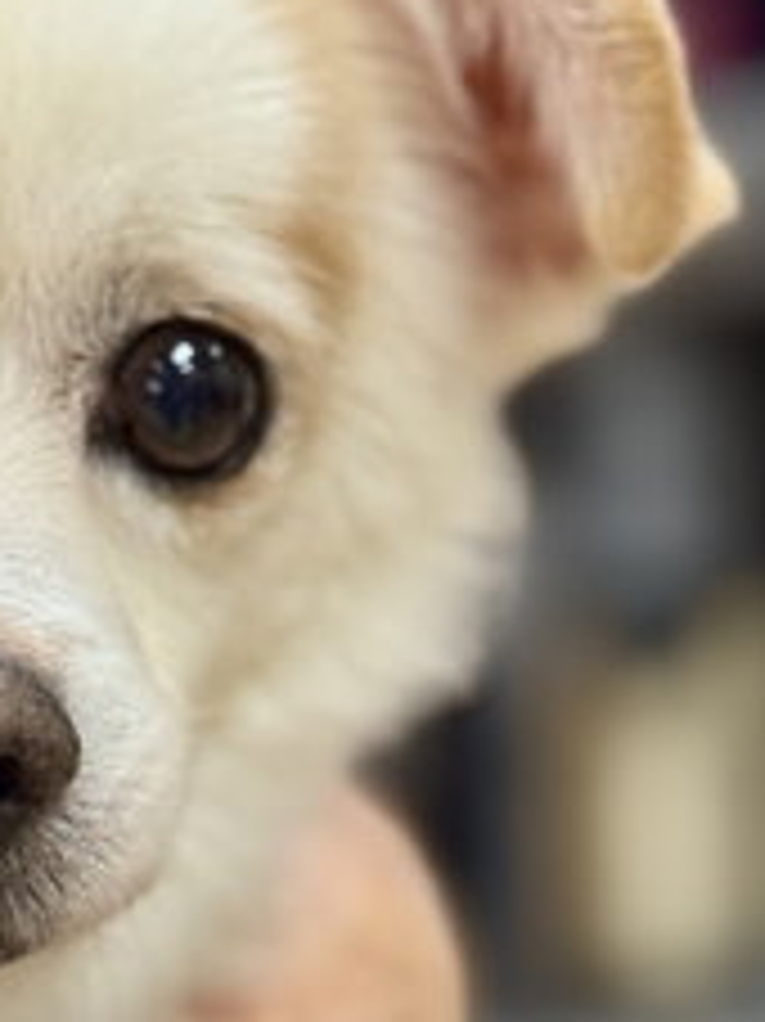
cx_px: 76
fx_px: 4159
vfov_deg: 14.0
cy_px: 687
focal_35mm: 141
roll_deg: +2.4
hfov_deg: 10.5
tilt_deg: -8.4
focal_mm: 6.76
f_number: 1.78
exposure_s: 1/60
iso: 64
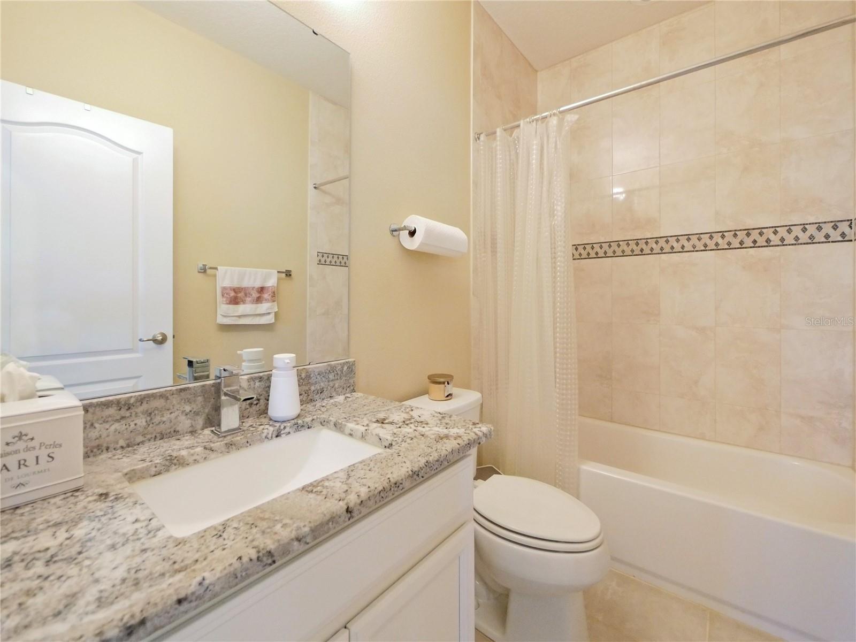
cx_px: 428
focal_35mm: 14
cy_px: 321
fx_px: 346
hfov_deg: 102.1
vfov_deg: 85.7
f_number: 4
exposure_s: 1/30
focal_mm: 7
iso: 3200
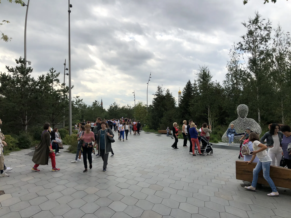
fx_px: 235
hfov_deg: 63.4
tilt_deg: +5.1
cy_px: 109
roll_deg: +0.8
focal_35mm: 28
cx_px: 146
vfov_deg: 49.7
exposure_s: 1/2208
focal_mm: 4
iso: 20
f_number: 1.8
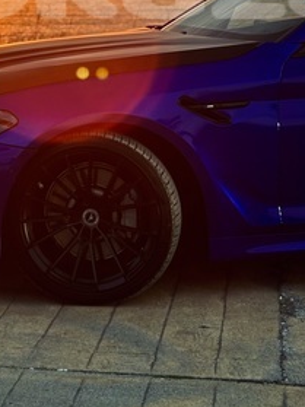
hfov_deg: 13.1
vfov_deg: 17.1
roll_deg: +0.5
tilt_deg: -0.7
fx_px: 1317
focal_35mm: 112
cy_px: -13
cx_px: 9
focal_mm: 5.96
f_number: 1.6
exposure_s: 1/76
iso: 50
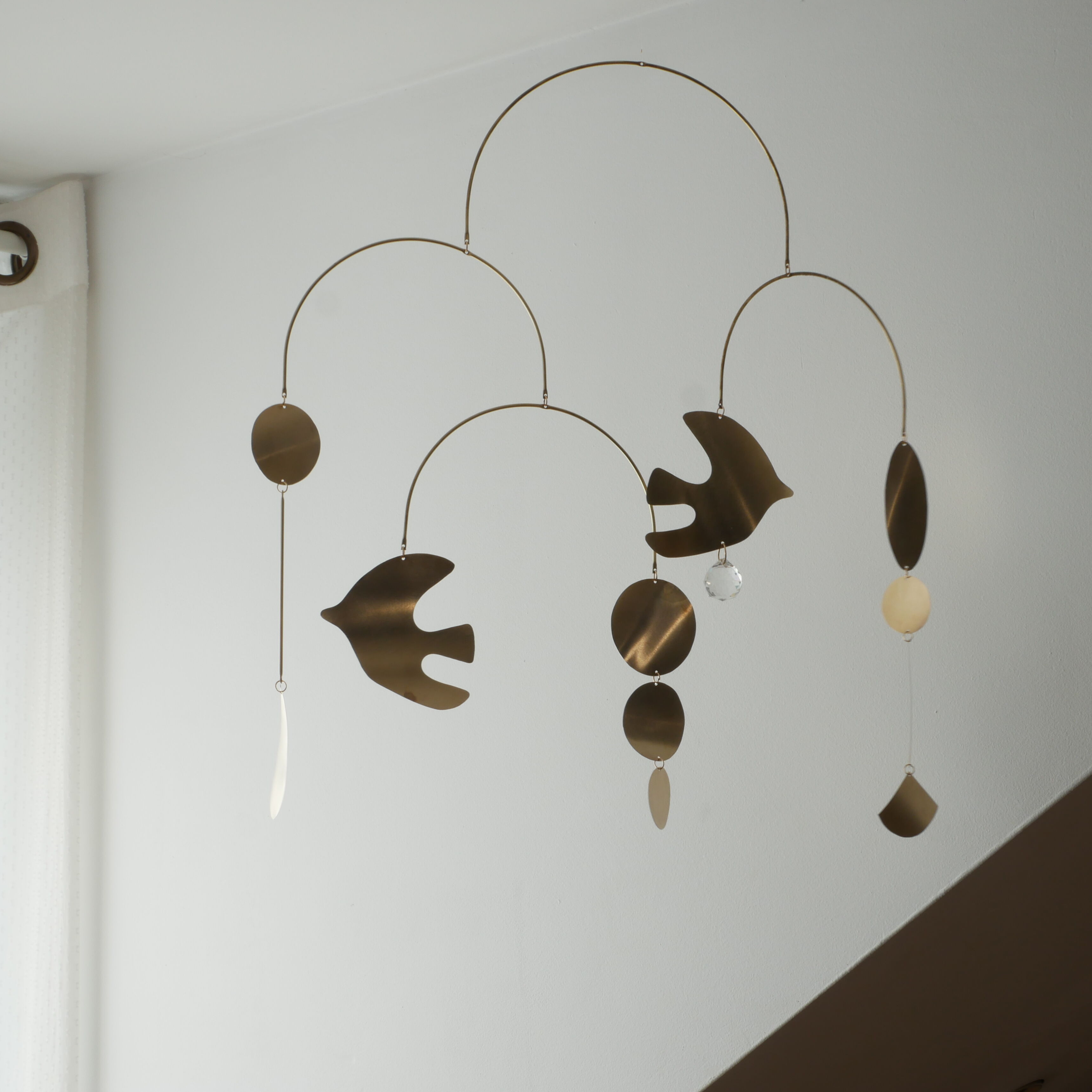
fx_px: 2106
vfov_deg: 29.1
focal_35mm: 59
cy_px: 546
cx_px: 604
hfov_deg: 29.1
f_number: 18
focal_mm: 25
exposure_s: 1/13
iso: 200
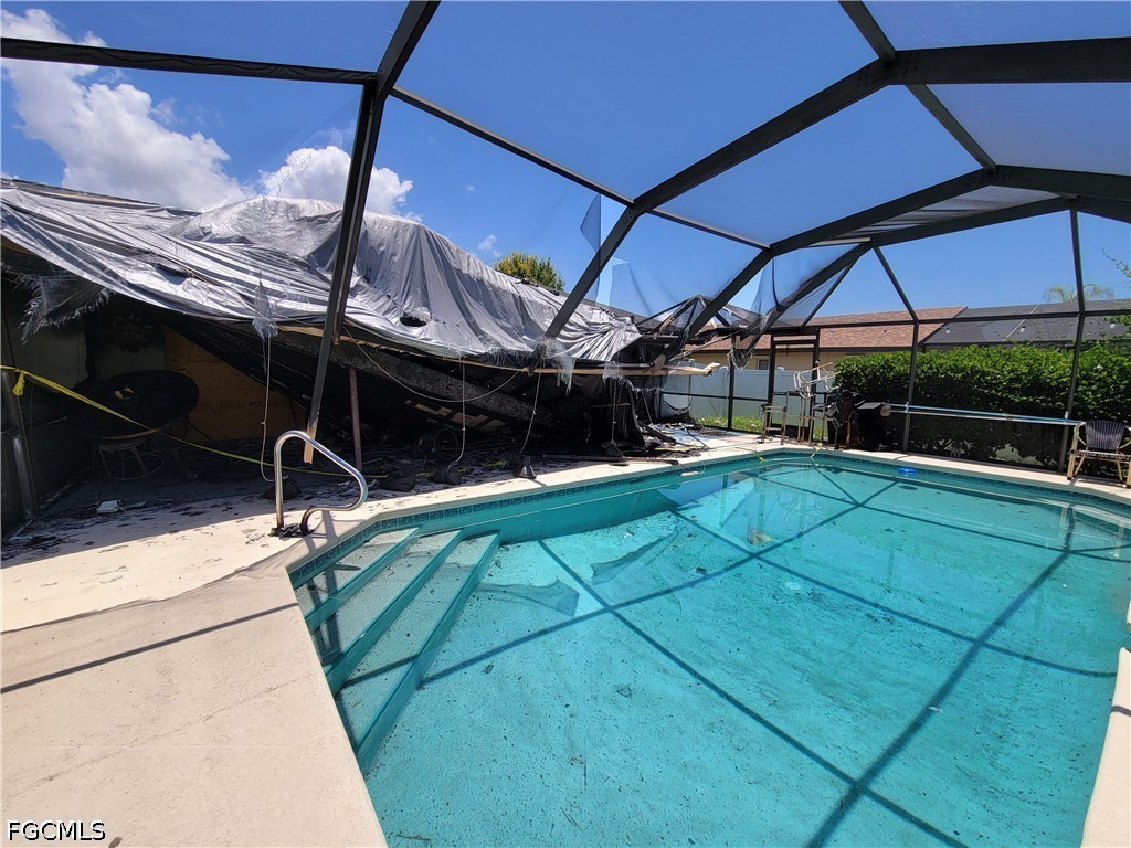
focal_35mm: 13
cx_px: 566
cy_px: 424
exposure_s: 1/1269
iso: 50
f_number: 2.2
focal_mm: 2.2
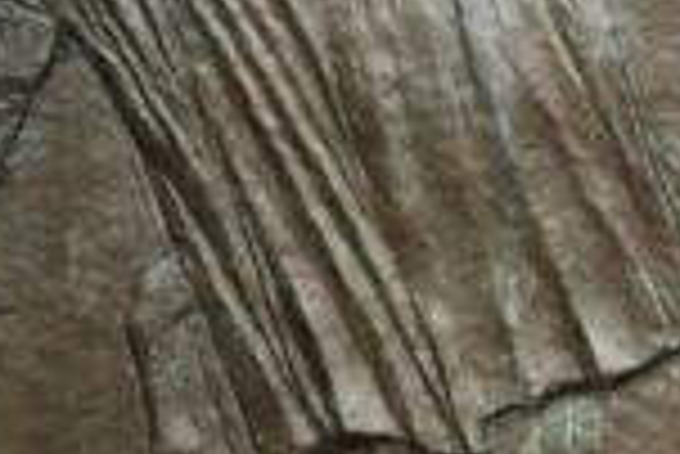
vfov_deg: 6.0
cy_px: 137
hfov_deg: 8.8
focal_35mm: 228
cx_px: 955
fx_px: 4311
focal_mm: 46
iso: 100
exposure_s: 1/60
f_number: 4.5
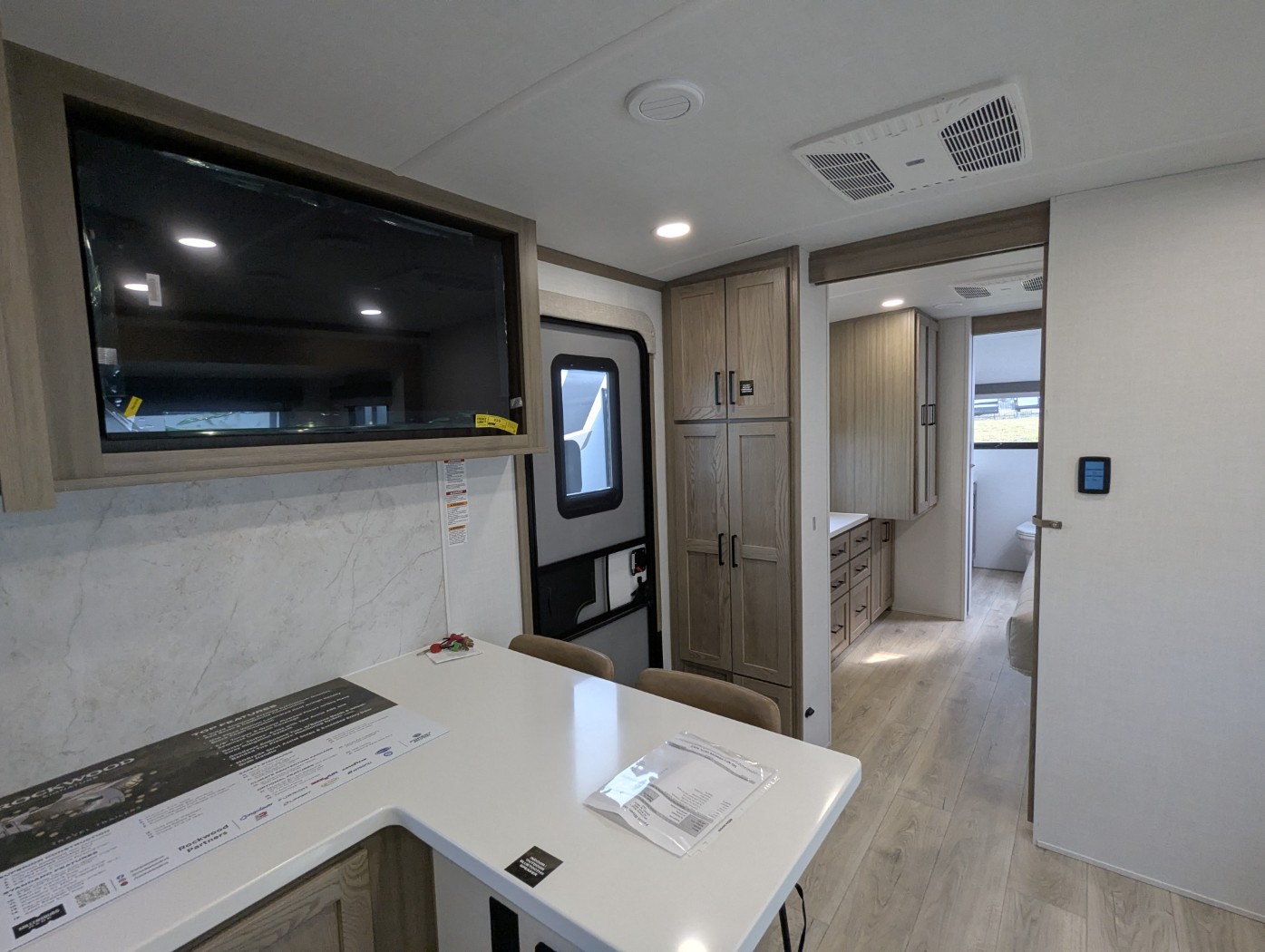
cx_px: 632
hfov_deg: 94.4
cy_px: 476
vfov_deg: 78.2
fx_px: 585
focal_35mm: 16
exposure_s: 1/221
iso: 262
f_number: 2.2
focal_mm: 2.35
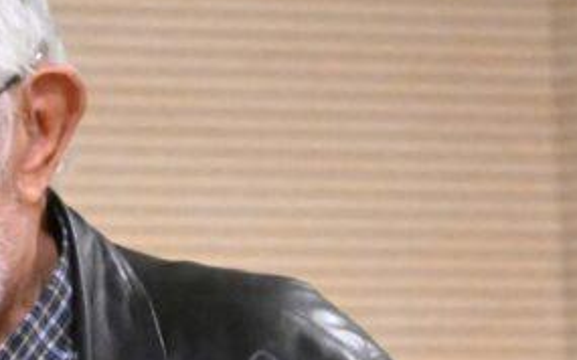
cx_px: -243
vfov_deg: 2.0
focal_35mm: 660
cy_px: 442
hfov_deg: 3.2
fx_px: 10377
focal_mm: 120
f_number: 5.6
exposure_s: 1/200
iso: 16000
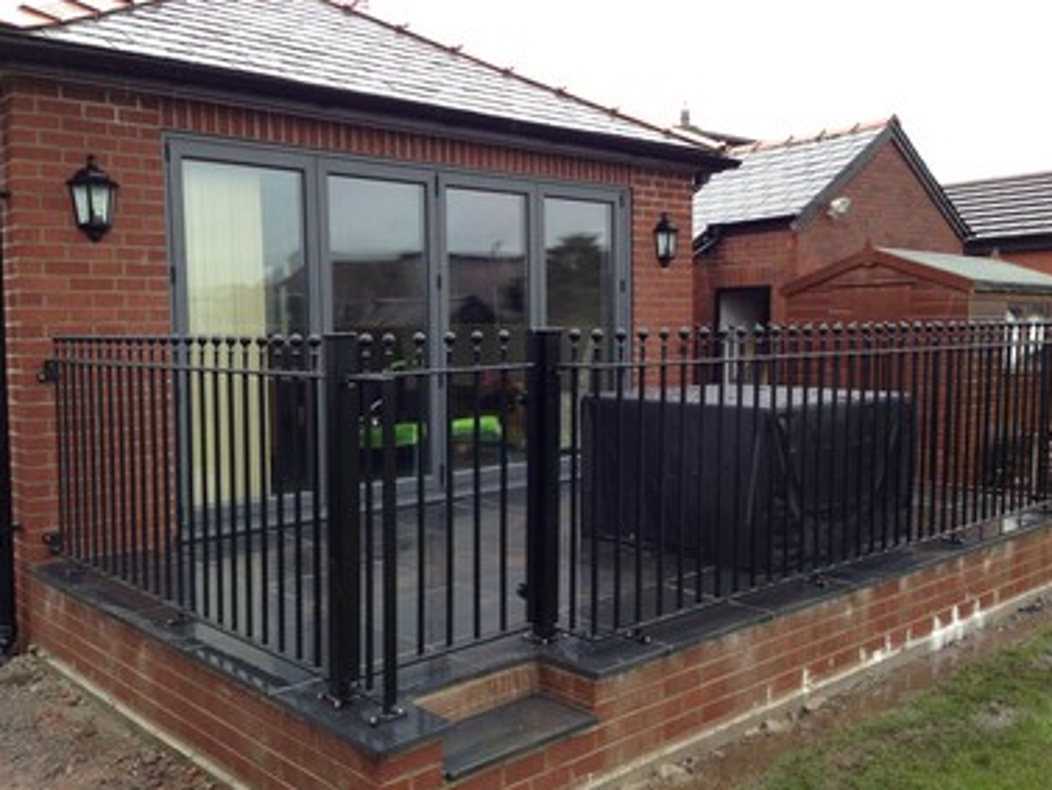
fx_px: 1064
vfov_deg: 40.7
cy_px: 402
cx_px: 550
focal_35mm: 35
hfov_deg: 52.6
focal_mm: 4.12
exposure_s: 1/246
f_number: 2.4
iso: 50
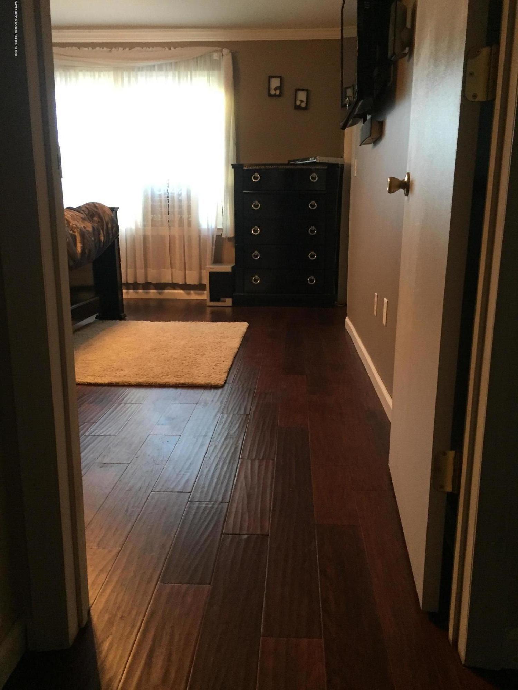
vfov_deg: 61.7
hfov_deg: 48.2
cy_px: 345
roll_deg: +0.2
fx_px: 579
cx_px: 259
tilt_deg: -13.1
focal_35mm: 29
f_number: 2.2
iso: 250
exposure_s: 1/30
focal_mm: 4.15
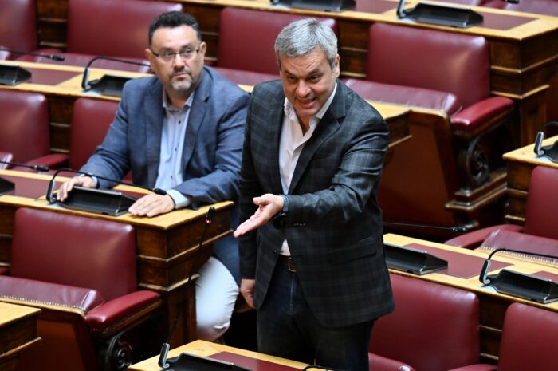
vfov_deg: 3.5
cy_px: 186
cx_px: 279
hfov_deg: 5.3
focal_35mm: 390
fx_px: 6038
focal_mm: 390
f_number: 6
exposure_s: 1/250
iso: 4500
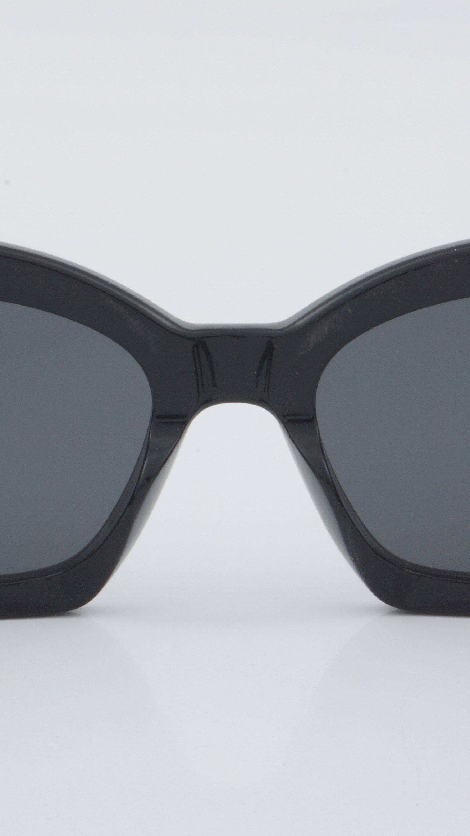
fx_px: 2615
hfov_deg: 10.3
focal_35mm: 118
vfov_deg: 18.2
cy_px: 418
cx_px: 238
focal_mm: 50
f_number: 32
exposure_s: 1/3
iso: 100
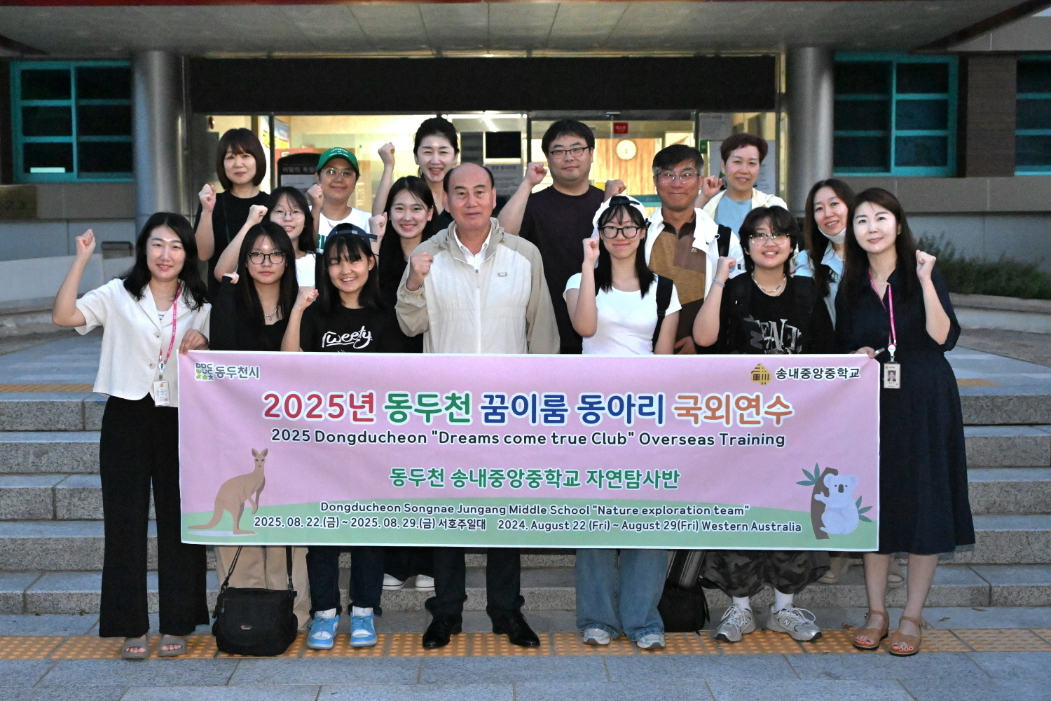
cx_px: 526
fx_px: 1022
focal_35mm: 35
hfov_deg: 54.4
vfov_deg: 37.9
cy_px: 350
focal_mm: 35
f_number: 4.8
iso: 10000
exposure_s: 1/100
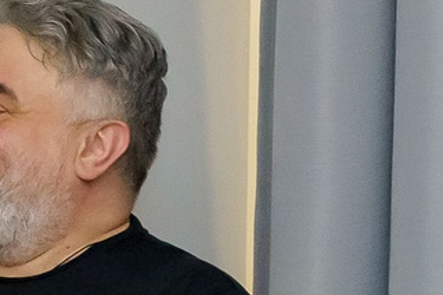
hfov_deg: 6.9
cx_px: -627
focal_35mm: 280
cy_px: 132
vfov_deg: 4.9
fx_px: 3444
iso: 3200
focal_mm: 35
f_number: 5
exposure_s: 1/125
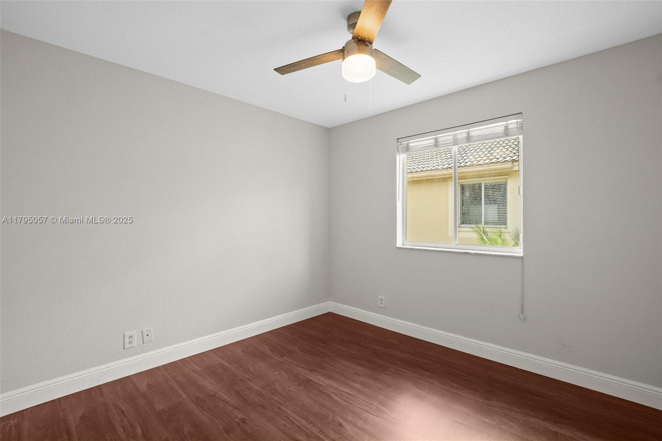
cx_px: 331
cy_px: 220
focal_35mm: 15
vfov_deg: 77.3
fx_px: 276
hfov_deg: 100.4
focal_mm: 10
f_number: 8
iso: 360
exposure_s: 1/15
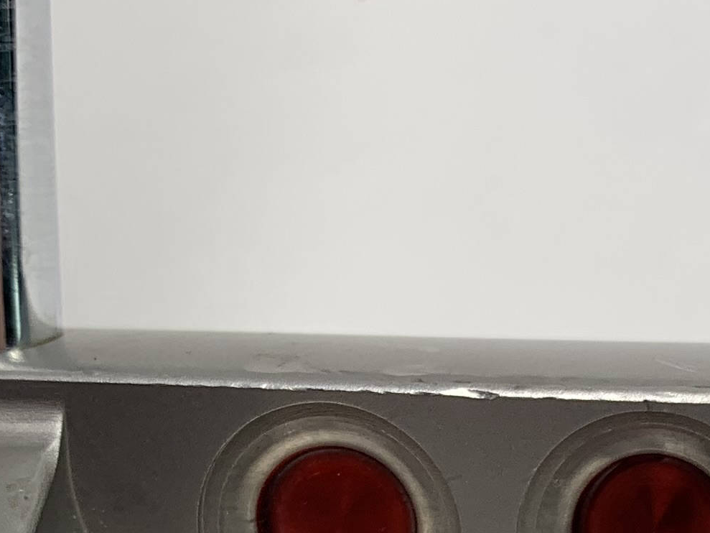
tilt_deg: -59.5
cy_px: 815
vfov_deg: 13.2
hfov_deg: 18.3
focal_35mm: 106
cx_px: 629
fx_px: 2174
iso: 25
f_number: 1.8
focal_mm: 4.25
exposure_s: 1/172
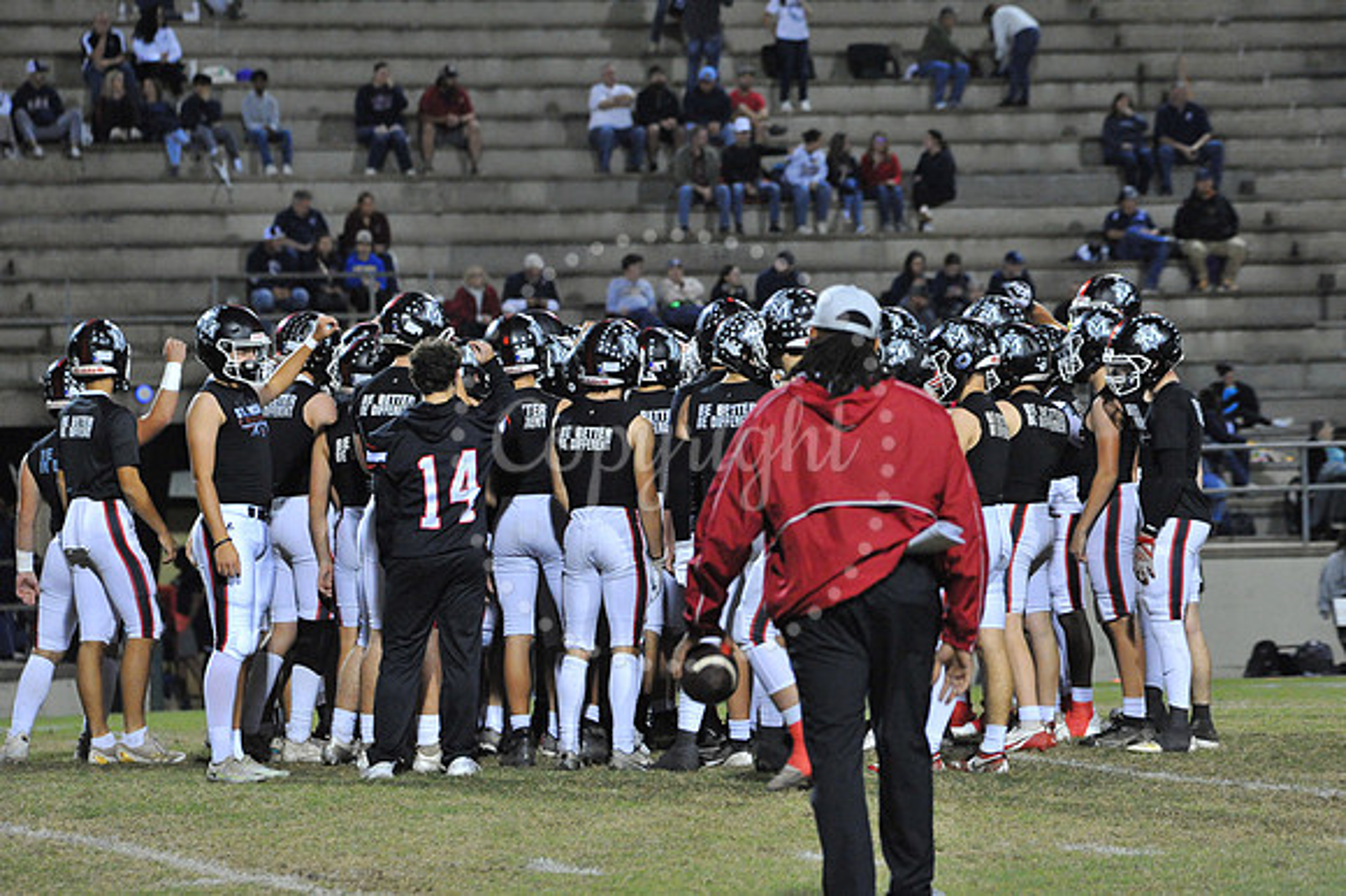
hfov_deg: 9.8
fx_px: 7847
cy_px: 448
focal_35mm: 210
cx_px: 673
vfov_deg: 6.5
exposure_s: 1/160
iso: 6400
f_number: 6.3
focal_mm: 210
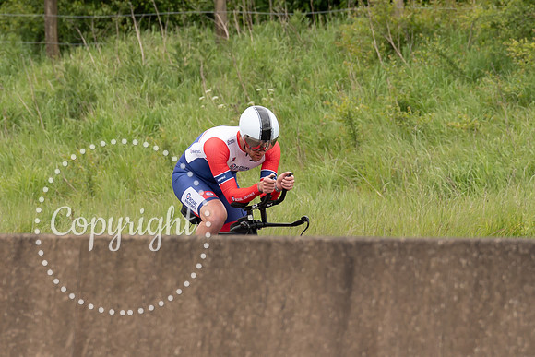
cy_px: 155
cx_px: 285
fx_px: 9599
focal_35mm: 646
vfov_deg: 2.1
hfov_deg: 3.2
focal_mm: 200
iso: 250
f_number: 4
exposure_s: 1/1000
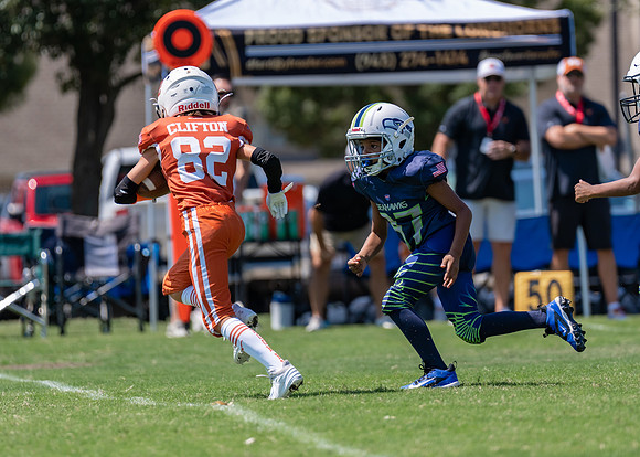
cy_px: 183
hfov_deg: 5.2
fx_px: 7109
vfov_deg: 3.7
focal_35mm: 391
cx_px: 360
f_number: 2.8
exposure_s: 1/2000
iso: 100
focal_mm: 200
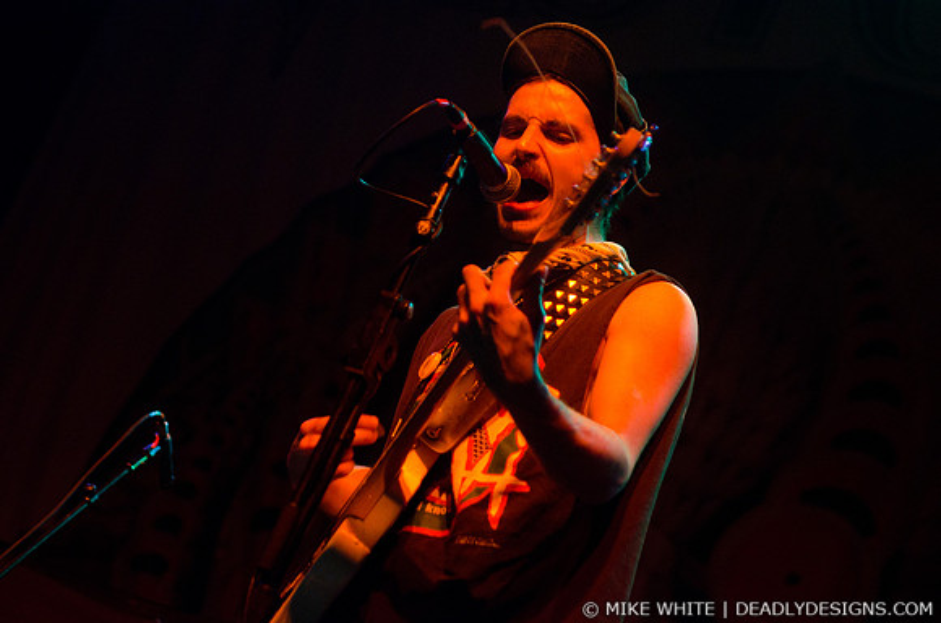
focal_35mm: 87
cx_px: 470
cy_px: 312
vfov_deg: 15.6
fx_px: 2269
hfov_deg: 23.4
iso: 2500
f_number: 2.8
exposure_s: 1/320
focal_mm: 58
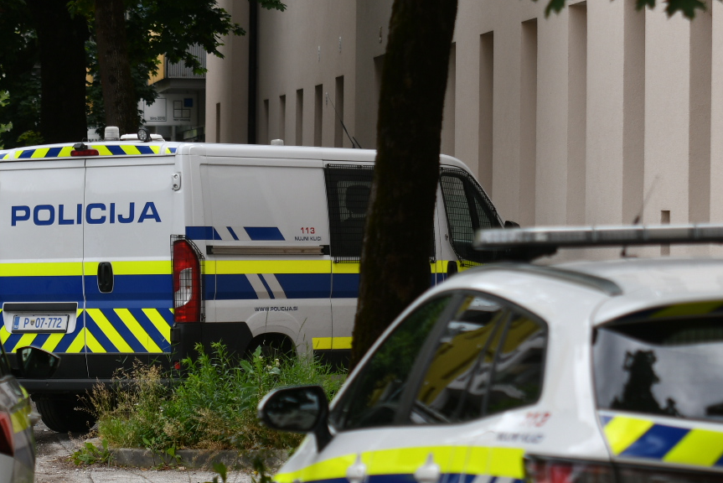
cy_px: 373
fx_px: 3958
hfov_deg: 10.4
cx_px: 229
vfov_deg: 7.0
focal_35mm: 197
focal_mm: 70
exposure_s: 1/500
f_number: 2.8
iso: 100
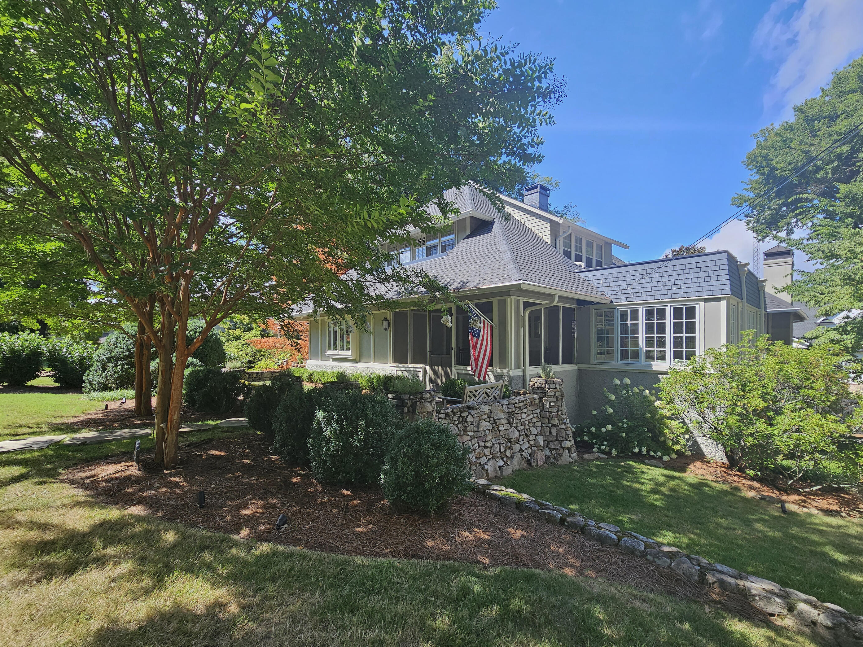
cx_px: 451
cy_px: 321
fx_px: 349
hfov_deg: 102.0
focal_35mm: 14
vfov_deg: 85.7
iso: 50
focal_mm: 2.2
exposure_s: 1/659
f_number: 2.2
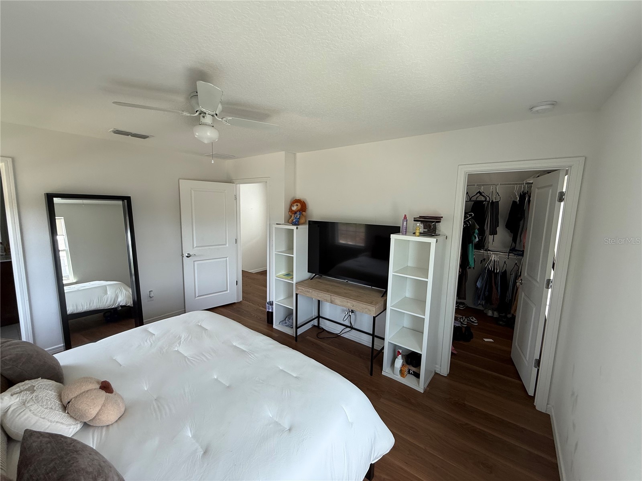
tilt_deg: -6.1
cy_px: 240
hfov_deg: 102.1
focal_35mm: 14
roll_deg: -2.4
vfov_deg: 85.7
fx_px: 260
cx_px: 321
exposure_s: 1/99
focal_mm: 2.22
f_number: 2.2
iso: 100
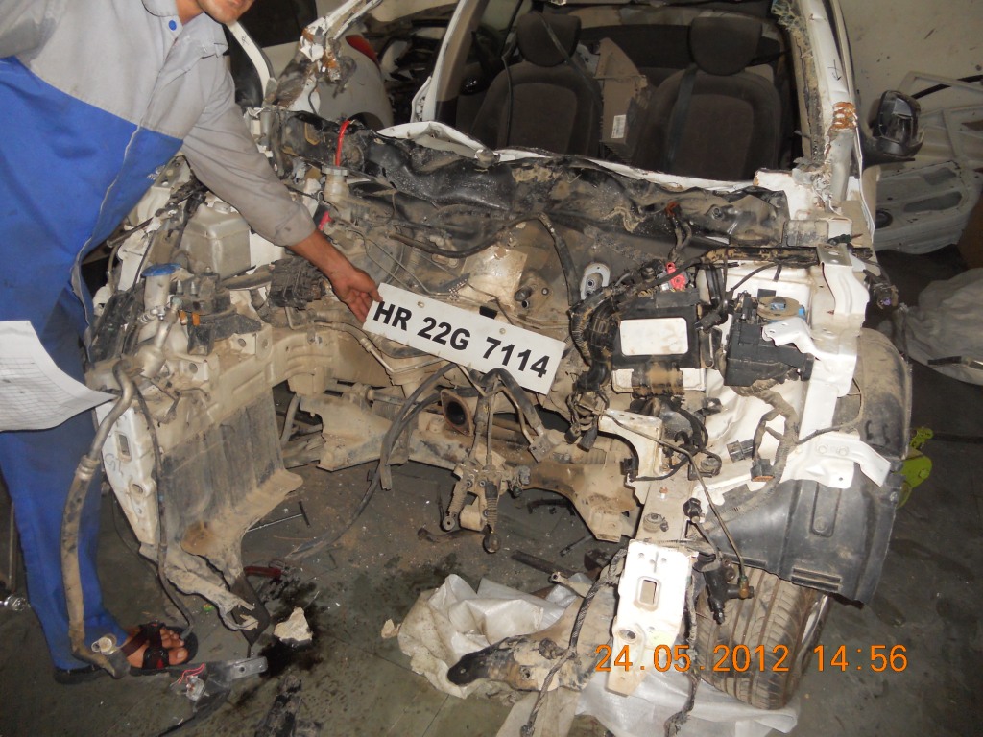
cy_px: 368
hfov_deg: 65.3
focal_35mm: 27
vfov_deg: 51.4
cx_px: 492
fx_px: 767
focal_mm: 4.9
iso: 200
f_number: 3.2
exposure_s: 1/25
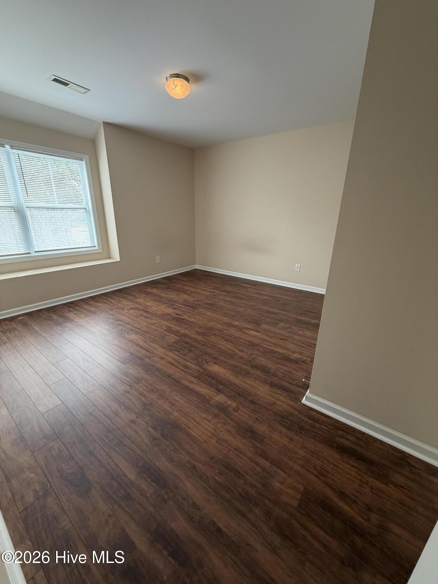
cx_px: 219
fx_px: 236
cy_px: 292
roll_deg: -1.0
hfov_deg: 85.7
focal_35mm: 14
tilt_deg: -18.7
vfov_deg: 102.1
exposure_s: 1/120
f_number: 2.2
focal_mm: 2.22
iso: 160
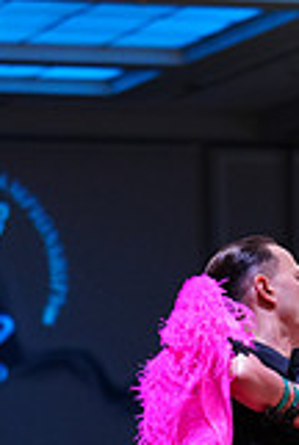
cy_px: 763
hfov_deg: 4.9
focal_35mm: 284
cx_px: 284
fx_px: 3523
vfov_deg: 7.1
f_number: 3.5
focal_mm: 79
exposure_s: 1/200
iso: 1600
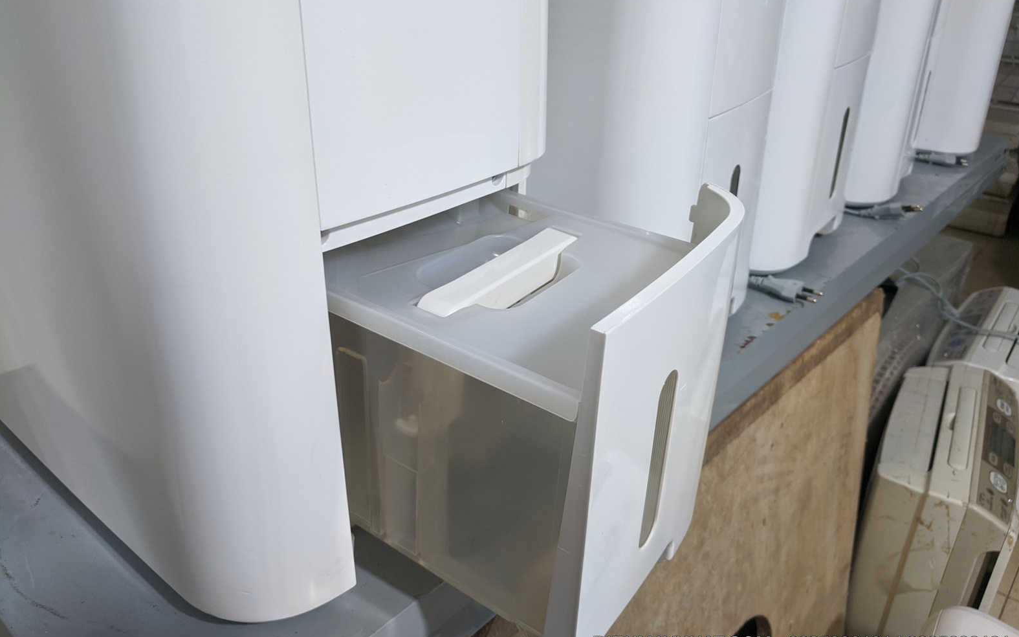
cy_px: 287
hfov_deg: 66.5
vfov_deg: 44.5
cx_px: 516
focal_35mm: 28
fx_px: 778
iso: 287
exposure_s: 1/50
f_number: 2
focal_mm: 4.67
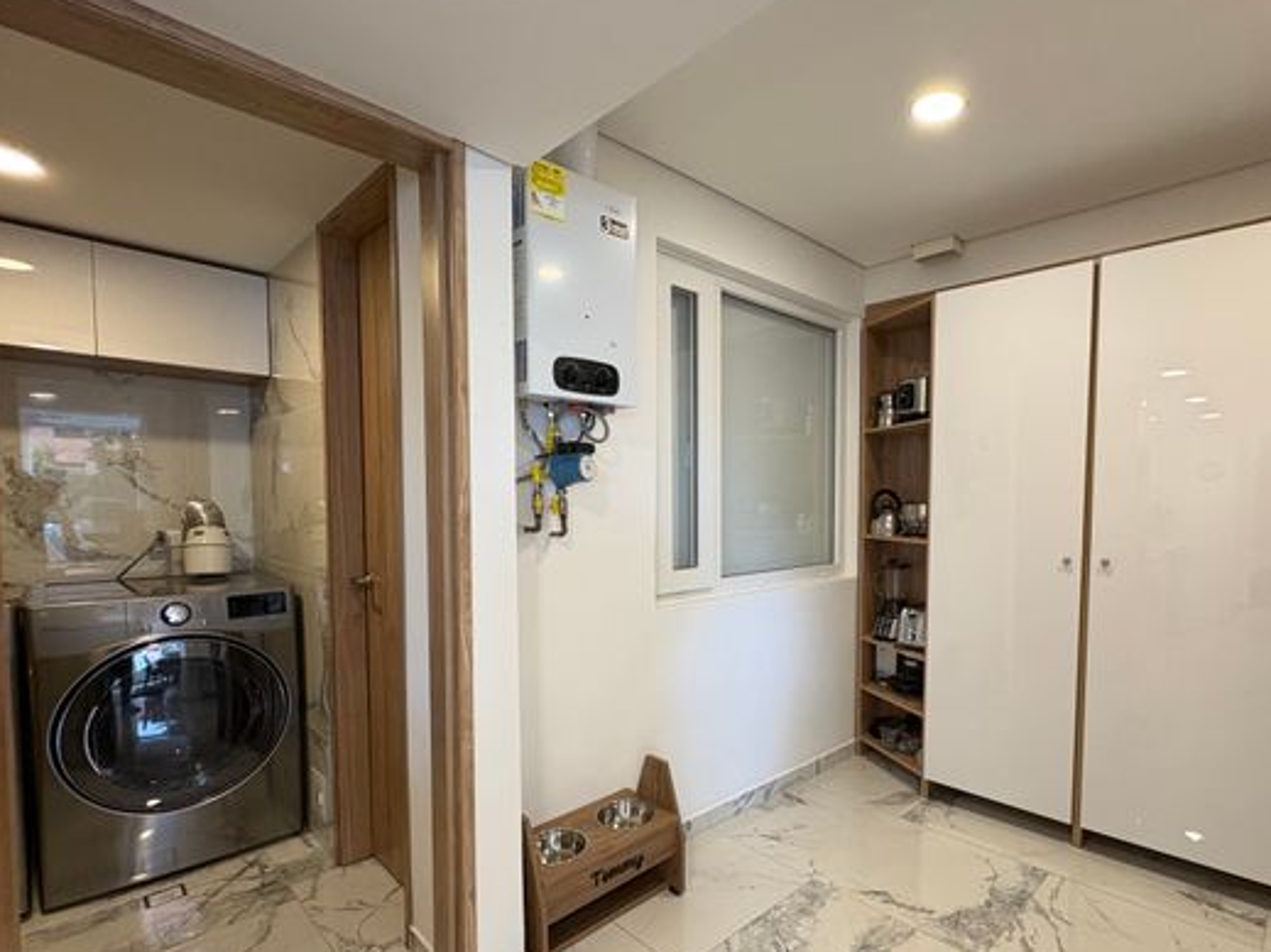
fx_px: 661
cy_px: 538
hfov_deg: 86.6
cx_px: 768
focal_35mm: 18
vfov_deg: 71.3
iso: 250
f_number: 2.2
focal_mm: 2.22
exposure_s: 1/120
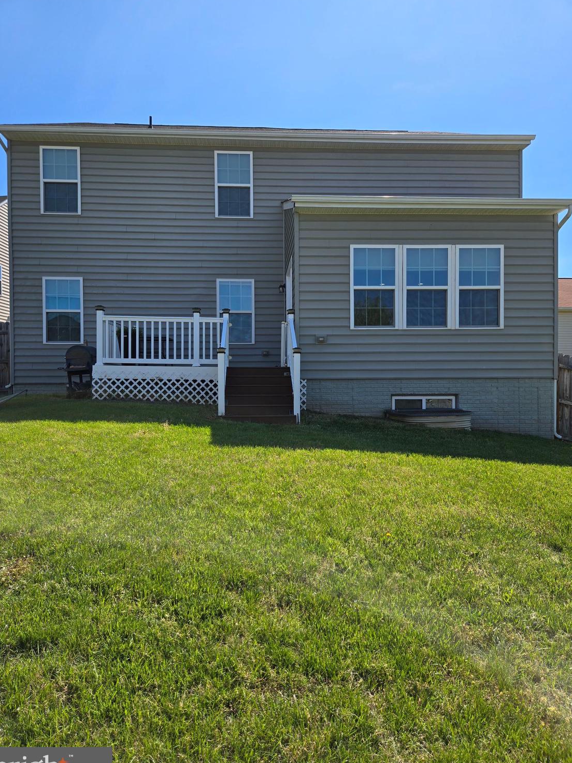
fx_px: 529
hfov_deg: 56.8
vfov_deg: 71.6
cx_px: 281
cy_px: 391
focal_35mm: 24
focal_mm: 5.4
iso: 25
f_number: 1.8
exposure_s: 1/1723
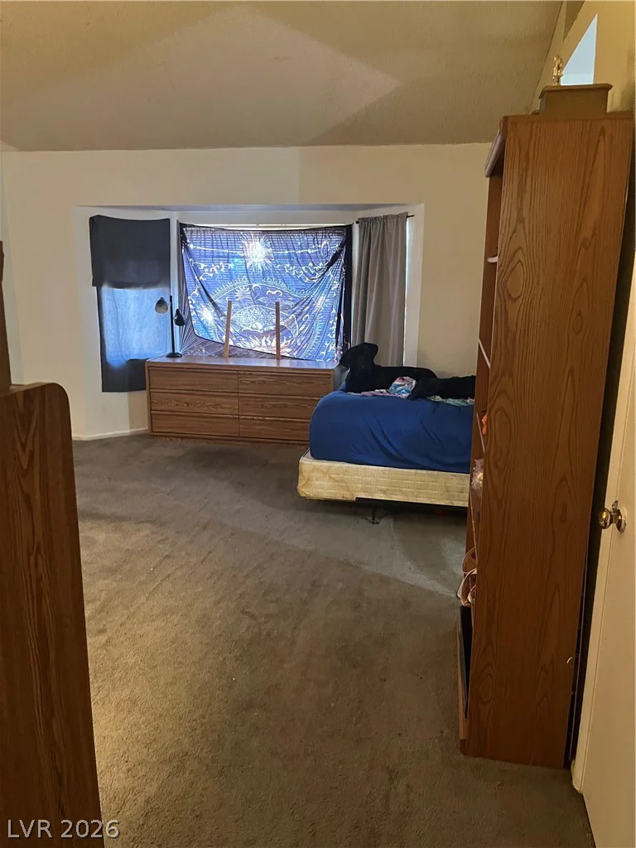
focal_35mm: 26
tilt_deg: -7.7
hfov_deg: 53.1
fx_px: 637
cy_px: 424
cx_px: 318
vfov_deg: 67.3
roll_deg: +1.6
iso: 500
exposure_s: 1/30
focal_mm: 5.1
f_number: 1.6
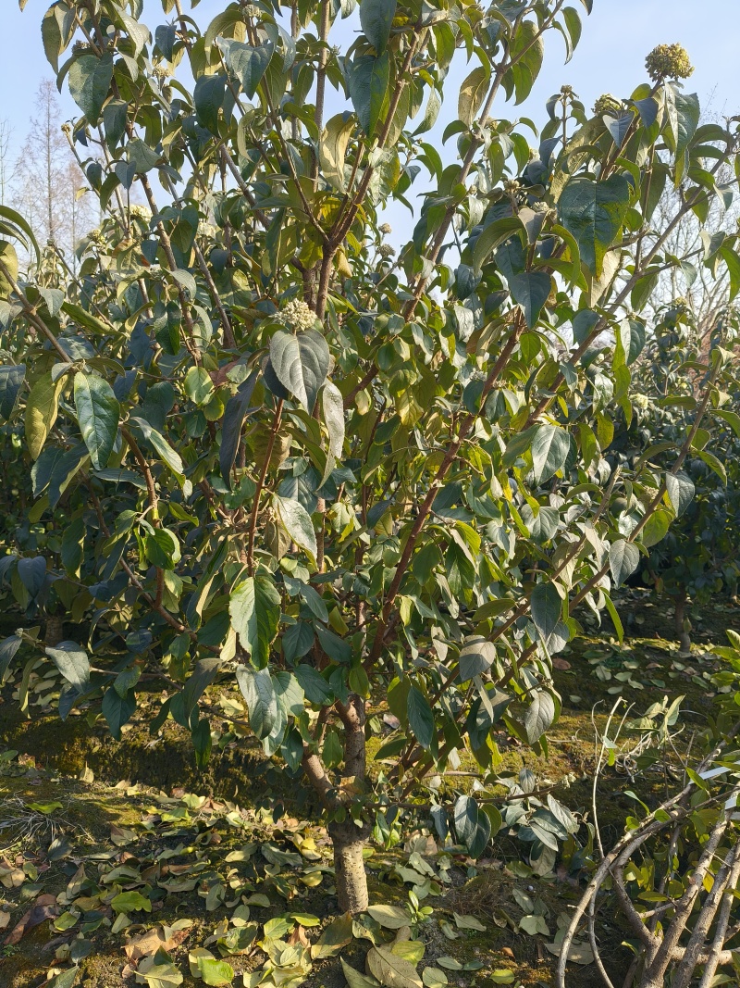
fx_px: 741
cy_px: 494
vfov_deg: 67.3
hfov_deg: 53.1
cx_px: 370
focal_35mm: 26
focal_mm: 4.84
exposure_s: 1/1495
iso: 80
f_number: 1.8
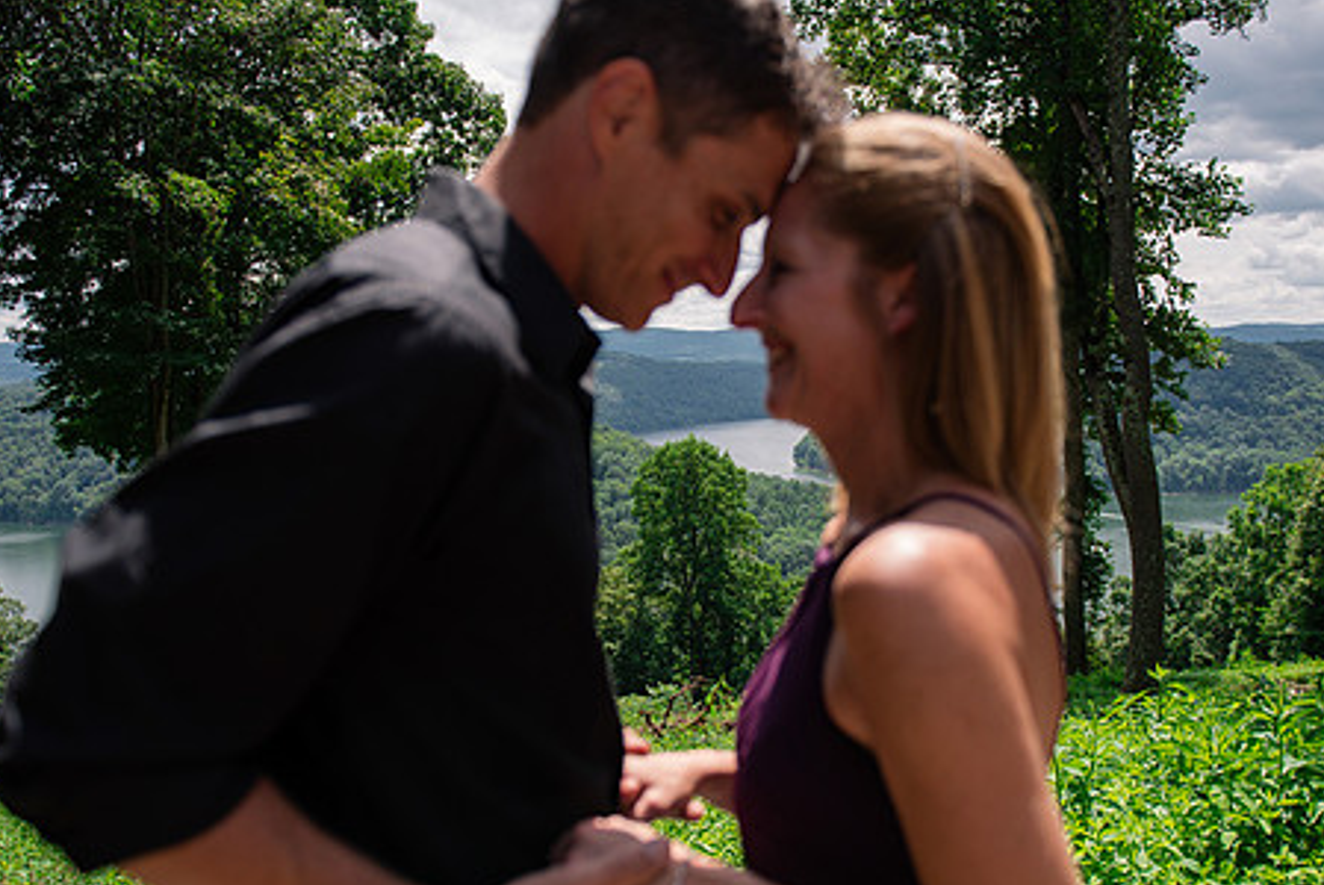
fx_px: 1141
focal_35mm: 31
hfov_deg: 60.3
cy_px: 494
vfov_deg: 42.3
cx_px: 669
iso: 320
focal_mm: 24
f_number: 2.8
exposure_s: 1/4000
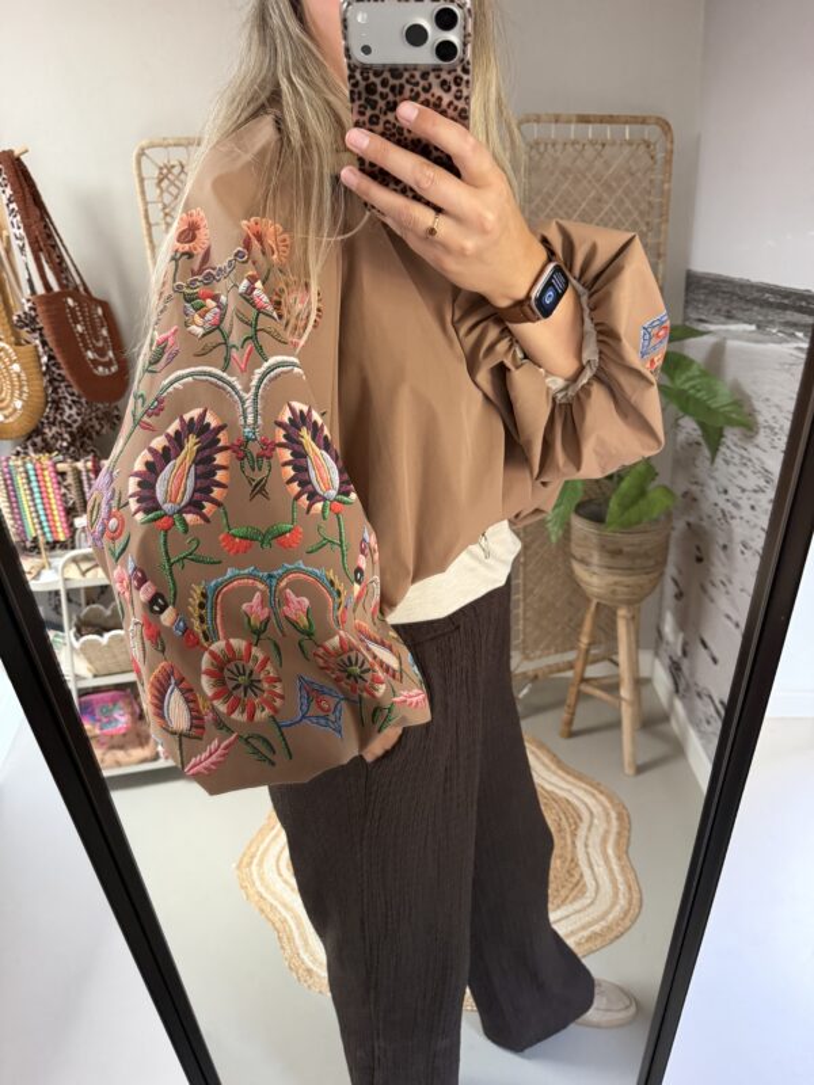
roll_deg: +4.7
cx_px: 407
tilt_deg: -43.6
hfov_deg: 56.8
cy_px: 542
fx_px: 752
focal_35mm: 24
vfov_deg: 71.6
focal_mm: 6.76
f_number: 1.78
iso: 800
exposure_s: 1/60
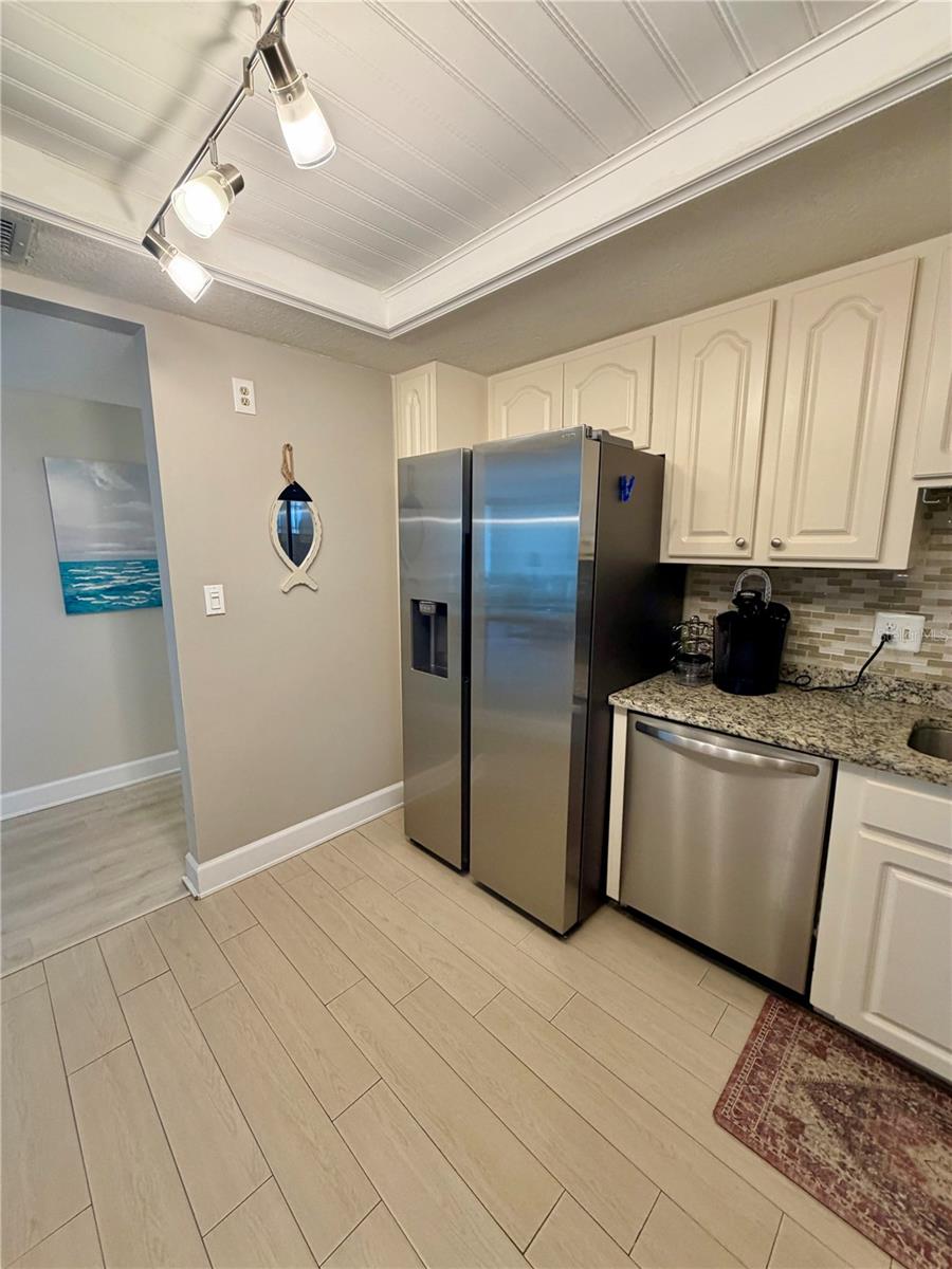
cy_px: 634
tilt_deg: -8.5
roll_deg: -0.1
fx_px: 513
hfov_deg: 85.7
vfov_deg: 102.1
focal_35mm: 14
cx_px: 476
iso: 200
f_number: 2.2
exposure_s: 1/60
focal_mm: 2.22
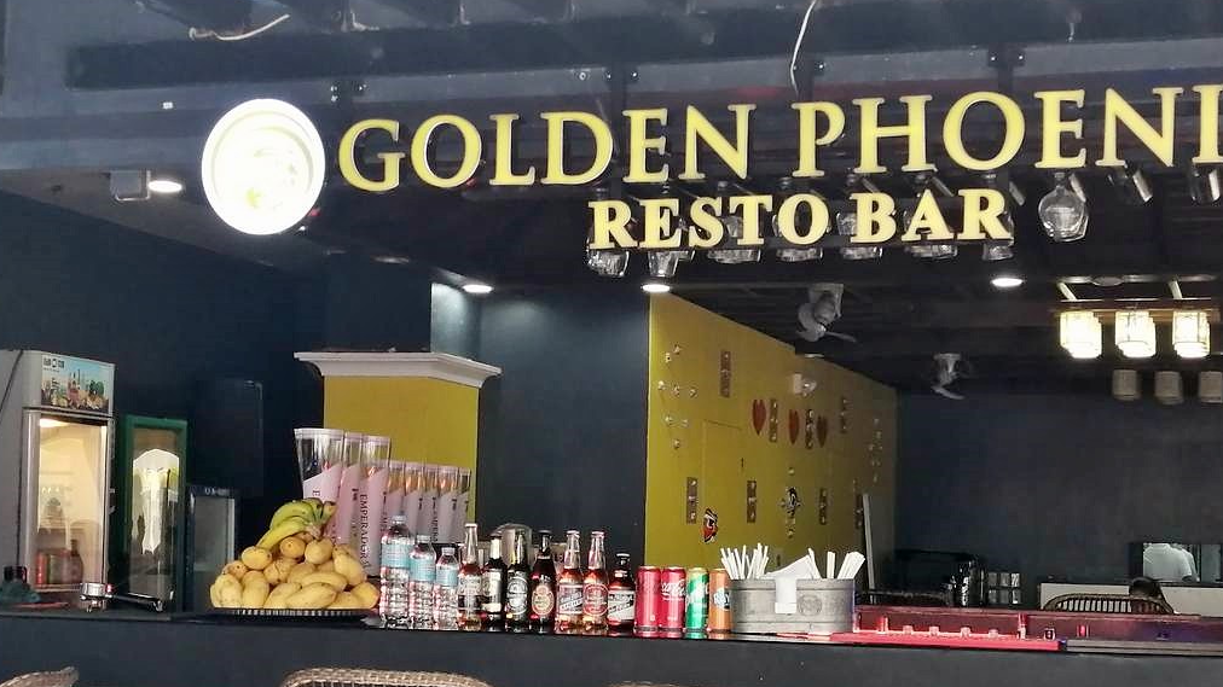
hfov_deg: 33.8
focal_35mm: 62
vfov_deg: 19.3
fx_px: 2010
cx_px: 689
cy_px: 470
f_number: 1.8
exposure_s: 1/30
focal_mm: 3.62
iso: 125
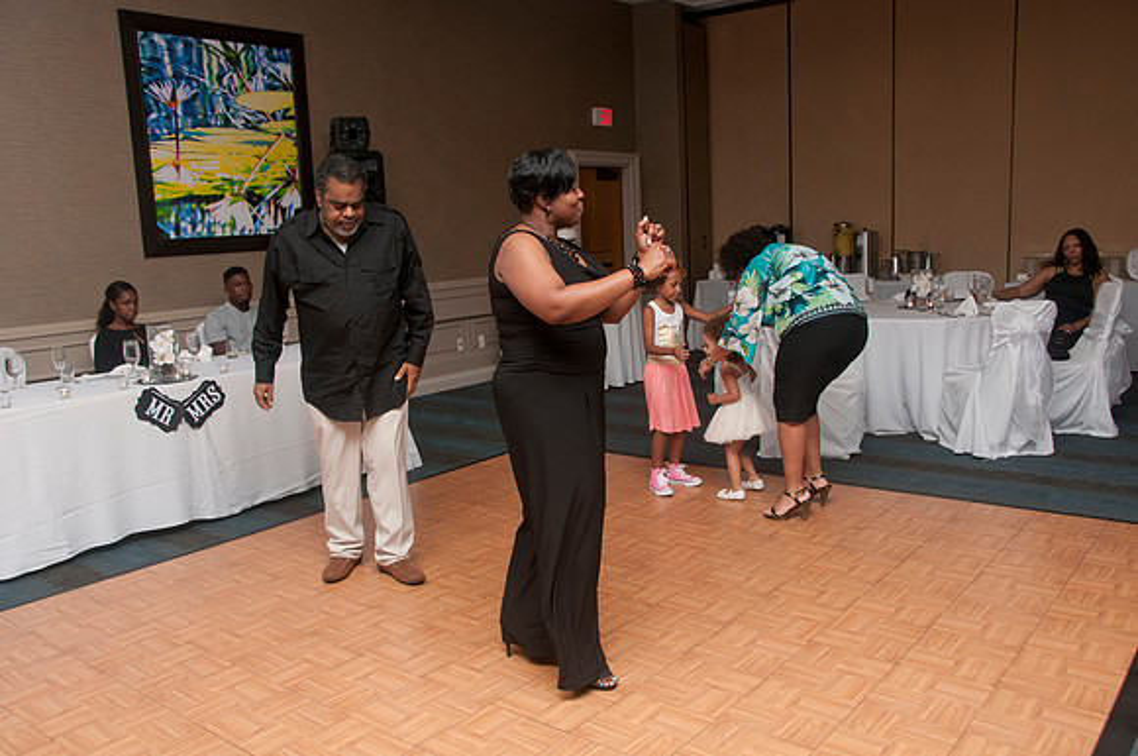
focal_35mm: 30
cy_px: 378
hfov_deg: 62.0
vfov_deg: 43.5
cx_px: 569
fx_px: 947
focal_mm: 20
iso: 400
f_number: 5.6
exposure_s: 1/125
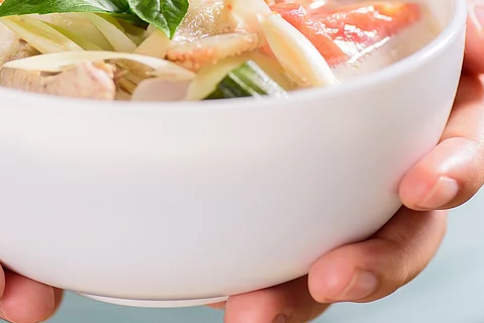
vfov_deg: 8.1
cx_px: 148
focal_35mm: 169
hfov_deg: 12.1
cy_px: 99
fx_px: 2273
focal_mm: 90
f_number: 6.3
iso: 100
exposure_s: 1/125
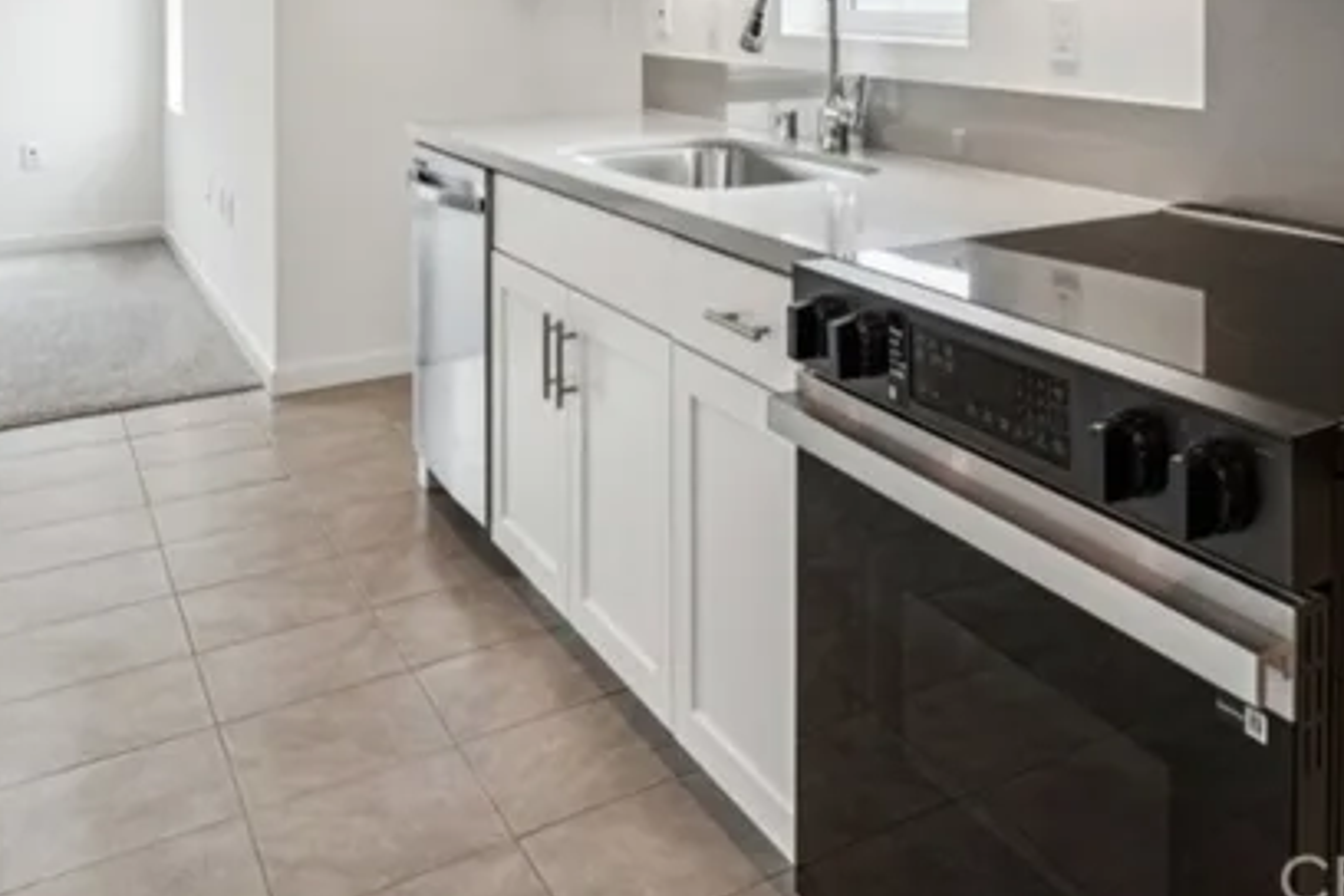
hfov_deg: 51.4
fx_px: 1322
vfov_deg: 34.1
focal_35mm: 35
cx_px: 1020
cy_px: -3
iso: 100
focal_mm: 17.2
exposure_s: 1/8
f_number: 13
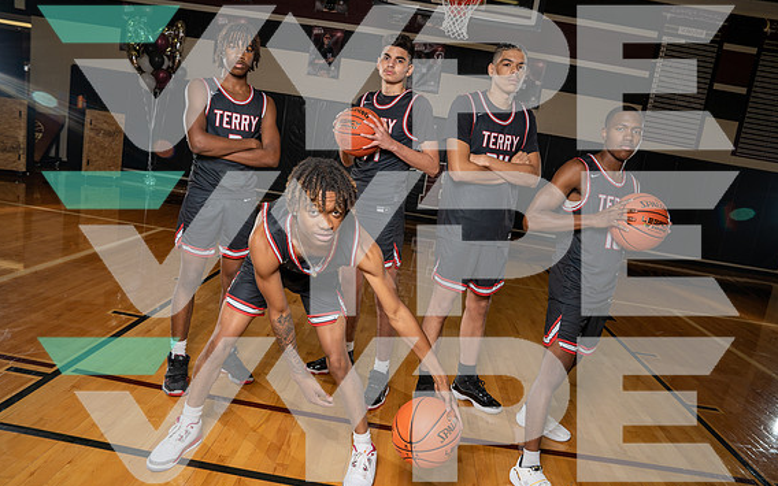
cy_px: 244
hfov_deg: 72.5
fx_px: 530
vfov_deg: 49.3
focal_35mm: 25
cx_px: 390
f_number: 7.1
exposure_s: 1/250
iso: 320
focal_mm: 24
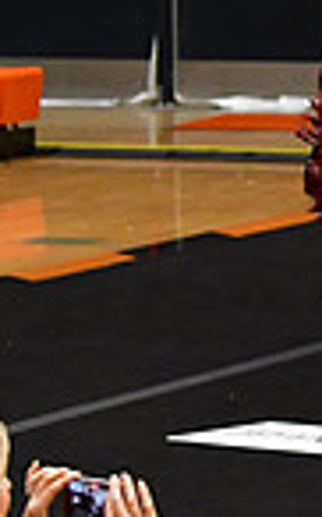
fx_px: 6148
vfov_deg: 4.8
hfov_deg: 3.0
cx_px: 962
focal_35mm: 437
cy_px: 193
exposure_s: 1/500
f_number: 4
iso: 4000
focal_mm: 72
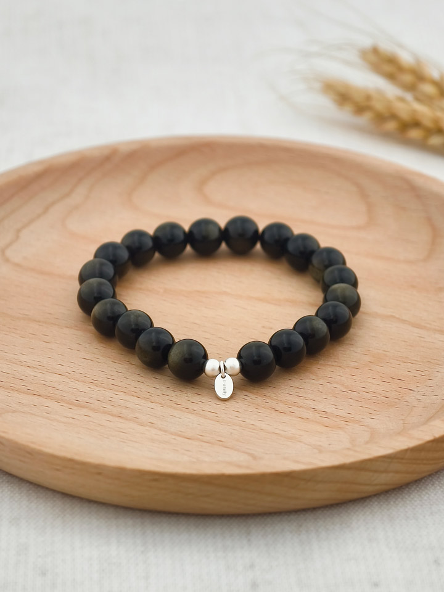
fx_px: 1796
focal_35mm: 105
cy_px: 296
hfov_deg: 14.1
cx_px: 222
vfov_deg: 18.7
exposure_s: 1/400
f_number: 2.67
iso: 200
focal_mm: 22.48
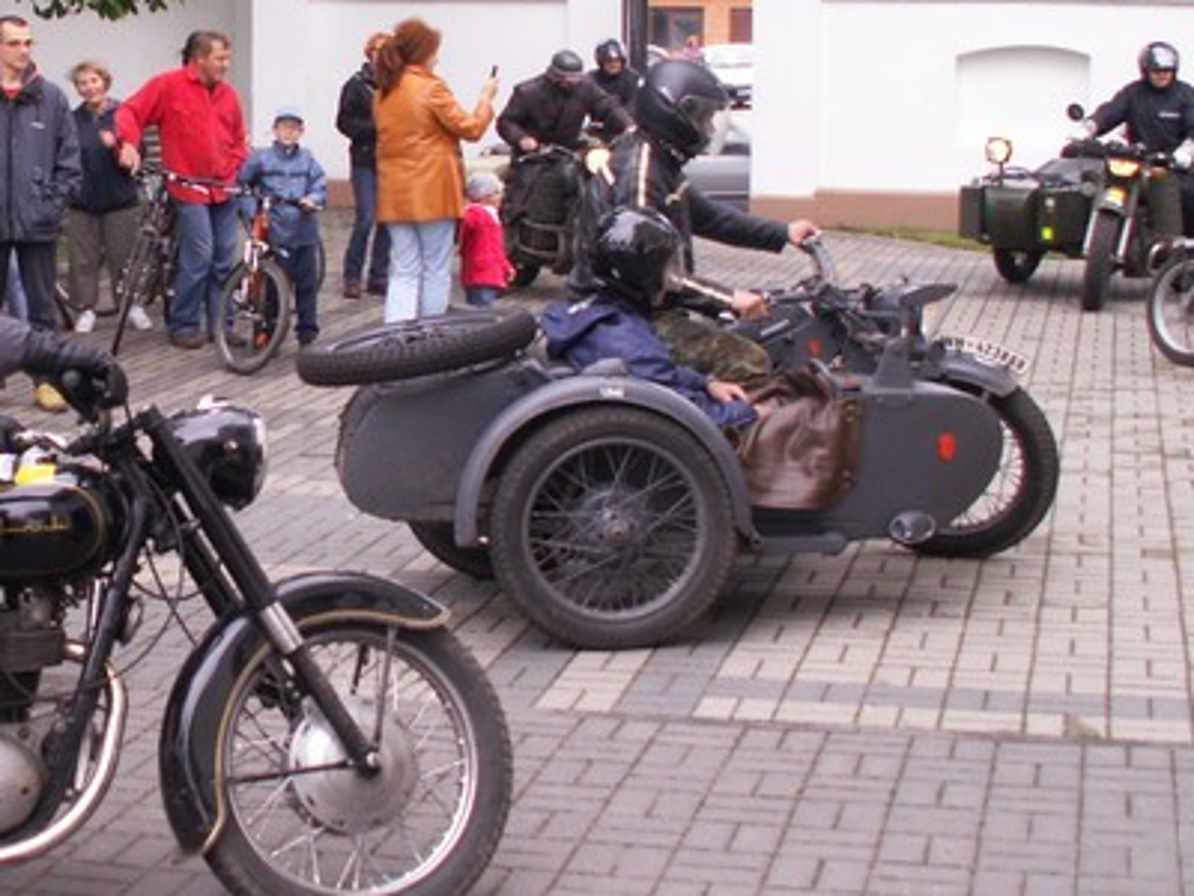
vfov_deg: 20.9
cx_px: 239
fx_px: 2414
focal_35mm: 70
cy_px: 290
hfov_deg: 27.2
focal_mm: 5.86
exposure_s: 1/60
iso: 50
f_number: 3.2
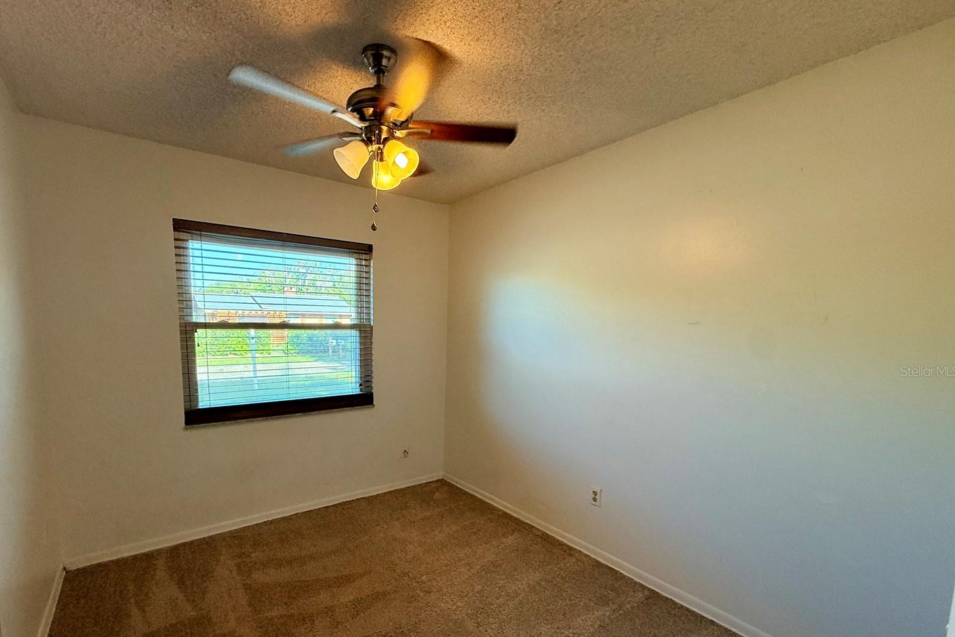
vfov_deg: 73.2
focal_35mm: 16
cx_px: 437
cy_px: 371
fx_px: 424
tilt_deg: -6.3
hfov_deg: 96.5
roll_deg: -0.7
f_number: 2.2
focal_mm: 2.22
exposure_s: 1/99
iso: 125
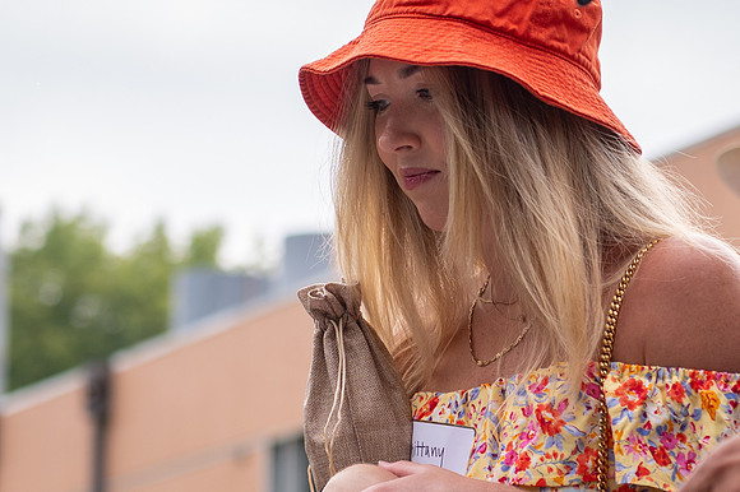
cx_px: 433
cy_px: 263
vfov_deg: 6.3
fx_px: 4463
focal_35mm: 217
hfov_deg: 9.5
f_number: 3.5
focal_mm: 70
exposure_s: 1/800
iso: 100
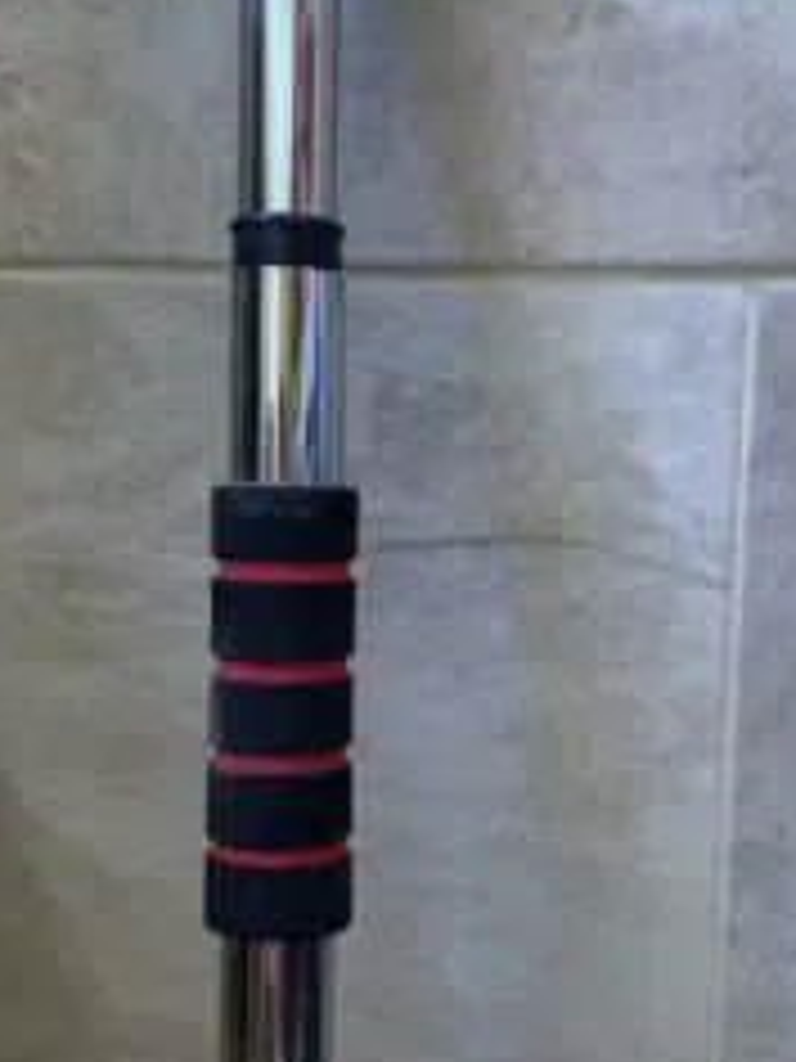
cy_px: 554
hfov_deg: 32.8
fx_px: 1349
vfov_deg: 42.9
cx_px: 445
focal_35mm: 44
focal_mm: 4.25
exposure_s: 1/30
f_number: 1.8
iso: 500
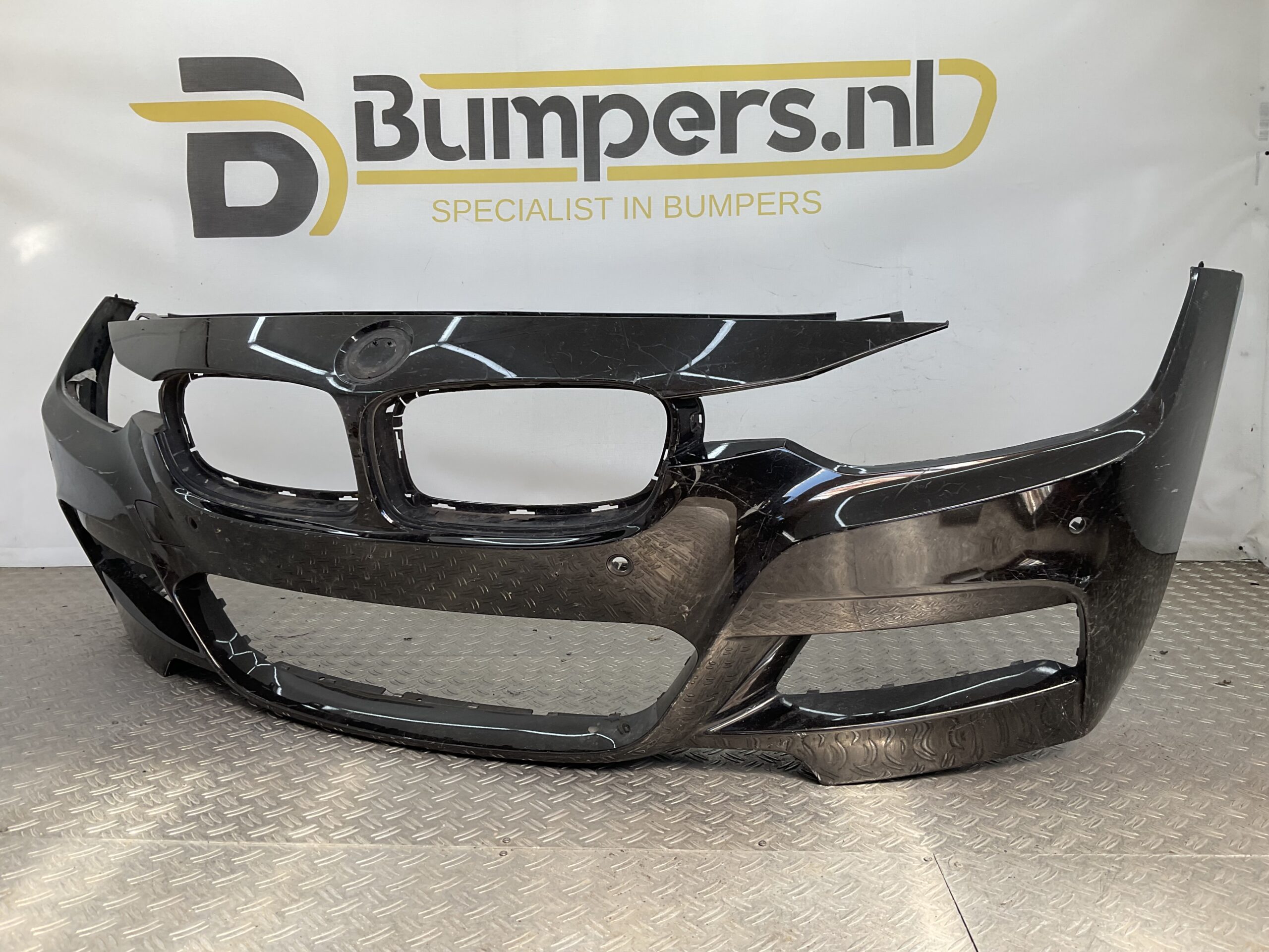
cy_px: 476
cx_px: 634
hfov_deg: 61.7
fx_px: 1063
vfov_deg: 48.2
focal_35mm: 29
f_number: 1.8
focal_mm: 3
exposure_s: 1/188
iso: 16
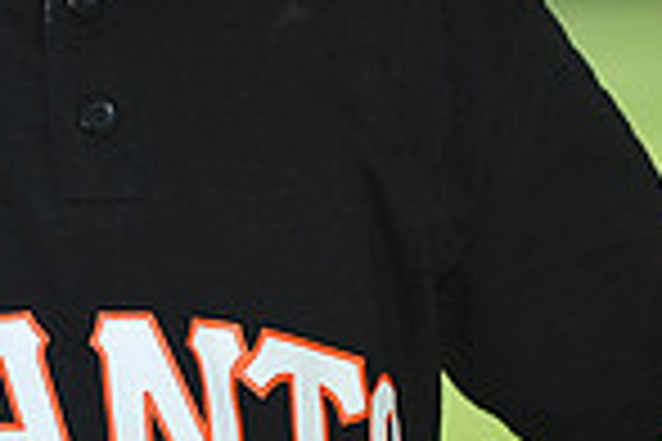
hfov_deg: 3.2
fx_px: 11970
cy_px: -306
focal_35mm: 651
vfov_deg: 2.1
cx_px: -90
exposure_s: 1/800
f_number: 4
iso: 200
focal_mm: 165
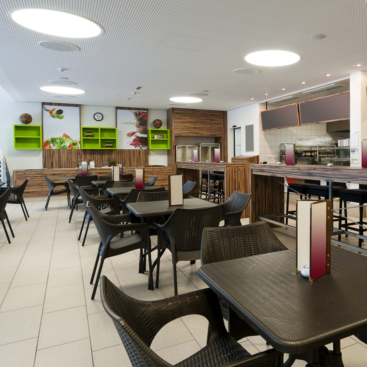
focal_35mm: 27
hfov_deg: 56.6
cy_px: 184
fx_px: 324
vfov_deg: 59.1
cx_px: 268
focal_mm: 14
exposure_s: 1/2.5
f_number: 11
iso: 100
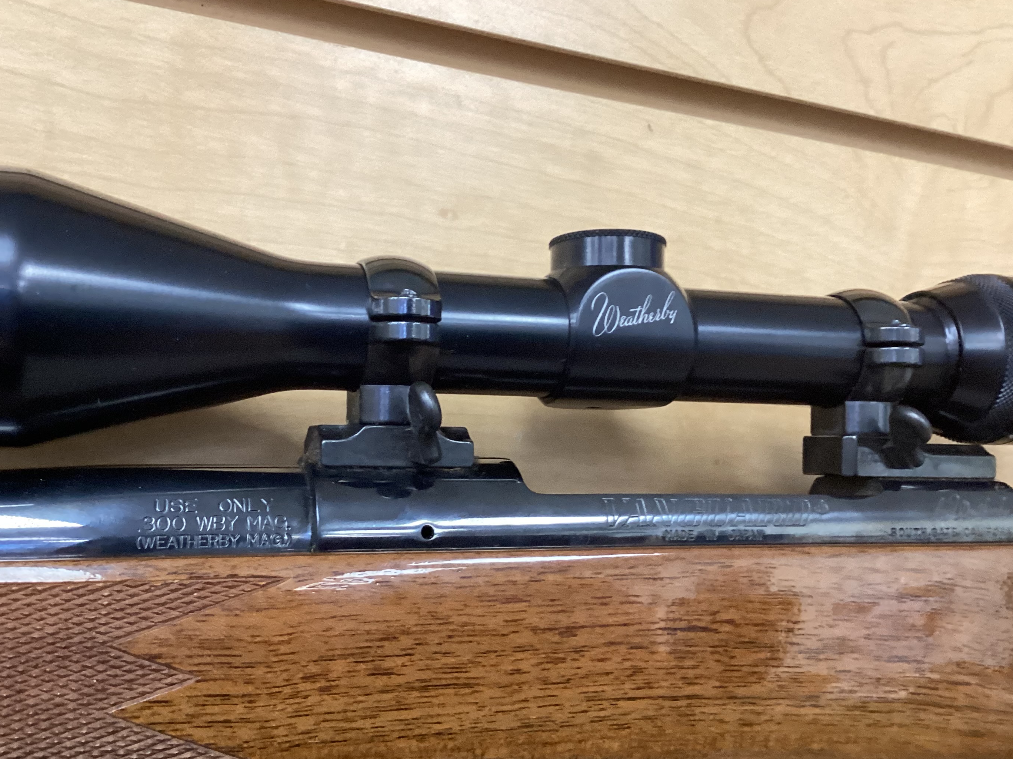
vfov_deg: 38.6
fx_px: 1083
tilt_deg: +3.5
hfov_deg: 50.1
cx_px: 490
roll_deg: -3.8
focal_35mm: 37
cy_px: 425
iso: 320
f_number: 2.4
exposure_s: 1/60
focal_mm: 3.3
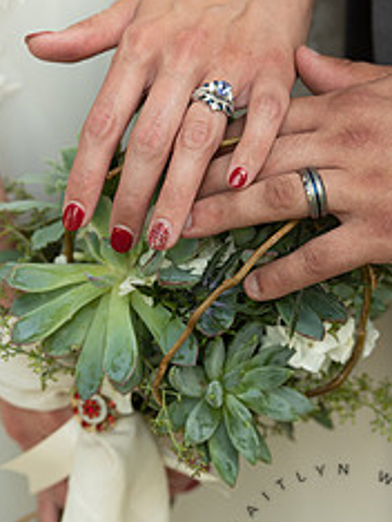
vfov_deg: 10.2
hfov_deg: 7.7
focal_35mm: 194
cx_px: 205
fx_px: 2924
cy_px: 225
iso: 400
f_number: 3.5
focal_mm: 105
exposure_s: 1/200
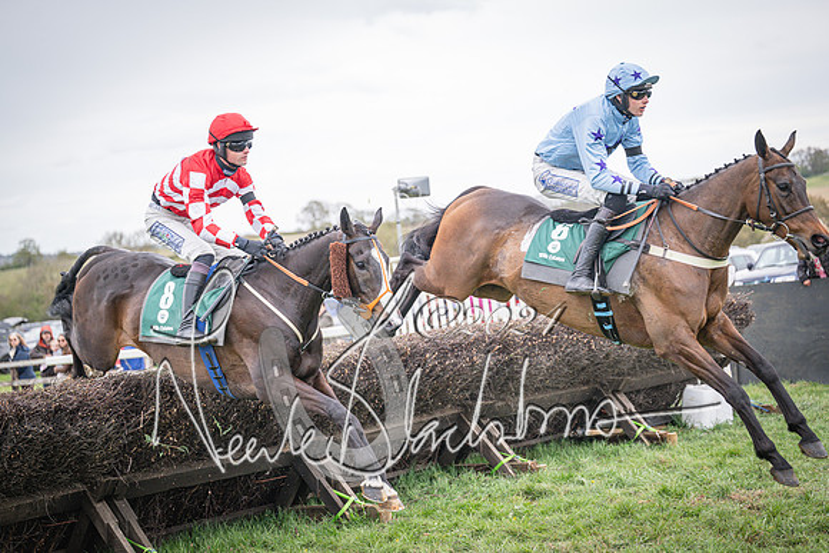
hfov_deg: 28.8
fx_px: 1612
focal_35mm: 70
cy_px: 276
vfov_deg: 19.5
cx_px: 414
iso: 800
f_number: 2.8
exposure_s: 1/1600
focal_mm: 70
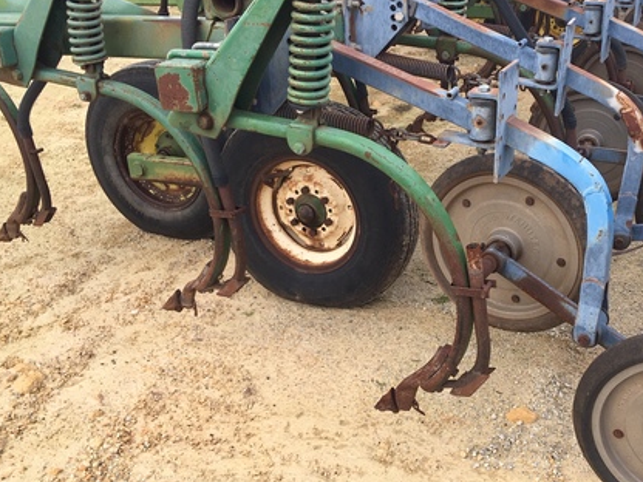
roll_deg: +2.0
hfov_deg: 40.8
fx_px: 854
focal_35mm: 46
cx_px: 419
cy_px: 239
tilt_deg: -26.3
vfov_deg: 31.5
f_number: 2.2
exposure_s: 1/301
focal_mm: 4.15
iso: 25
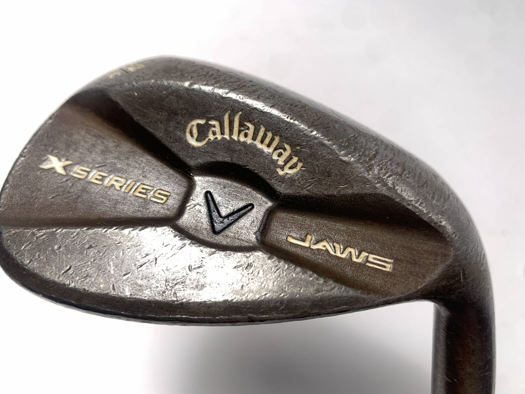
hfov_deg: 65.3
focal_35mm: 27
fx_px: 409
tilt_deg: -52.7
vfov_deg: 51.3
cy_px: 202
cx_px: 262
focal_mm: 4.25
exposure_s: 1/120
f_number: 1.8
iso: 32
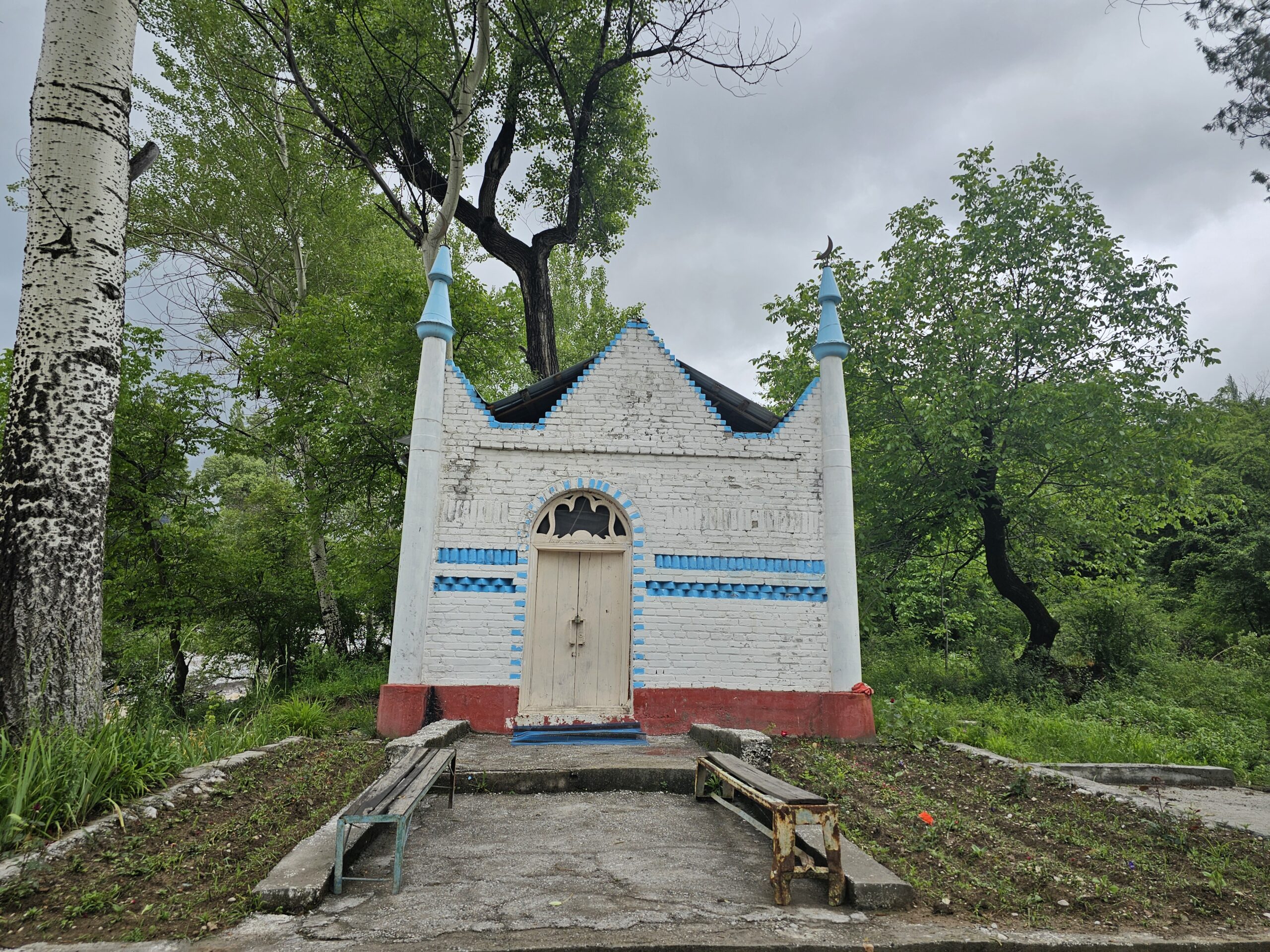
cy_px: 476
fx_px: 844
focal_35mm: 23
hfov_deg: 73.9
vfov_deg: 58.9
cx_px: 635
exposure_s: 1/336
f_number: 1.7
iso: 10
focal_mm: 6.3
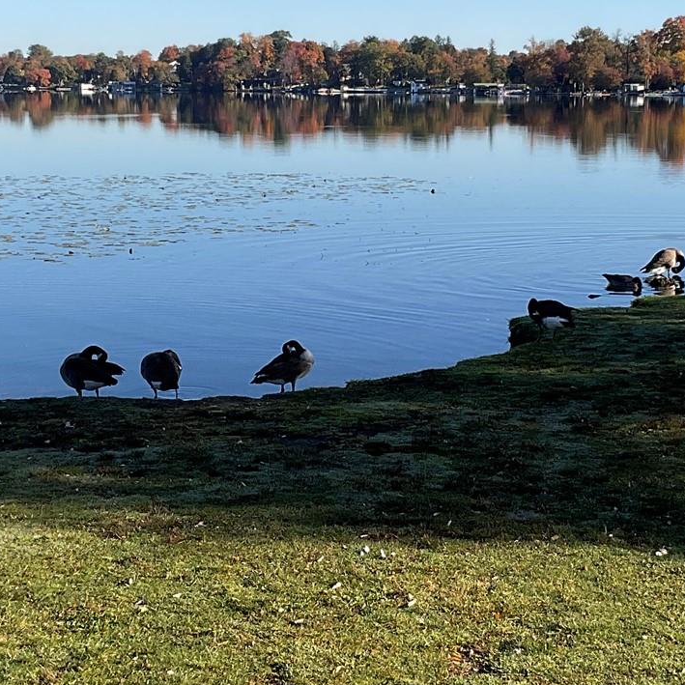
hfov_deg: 23.3
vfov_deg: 23.3
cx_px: 414
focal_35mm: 74
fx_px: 1657
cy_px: 262
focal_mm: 3
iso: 16
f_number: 1.8
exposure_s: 1/1626
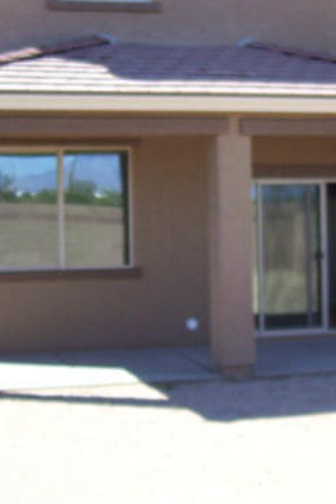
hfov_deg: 16.6
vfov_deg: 24.5
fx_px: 1148
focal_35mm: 82
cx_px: 256
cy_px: 140
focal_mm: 5.6
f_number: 2.7
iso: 80
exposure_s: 1/500
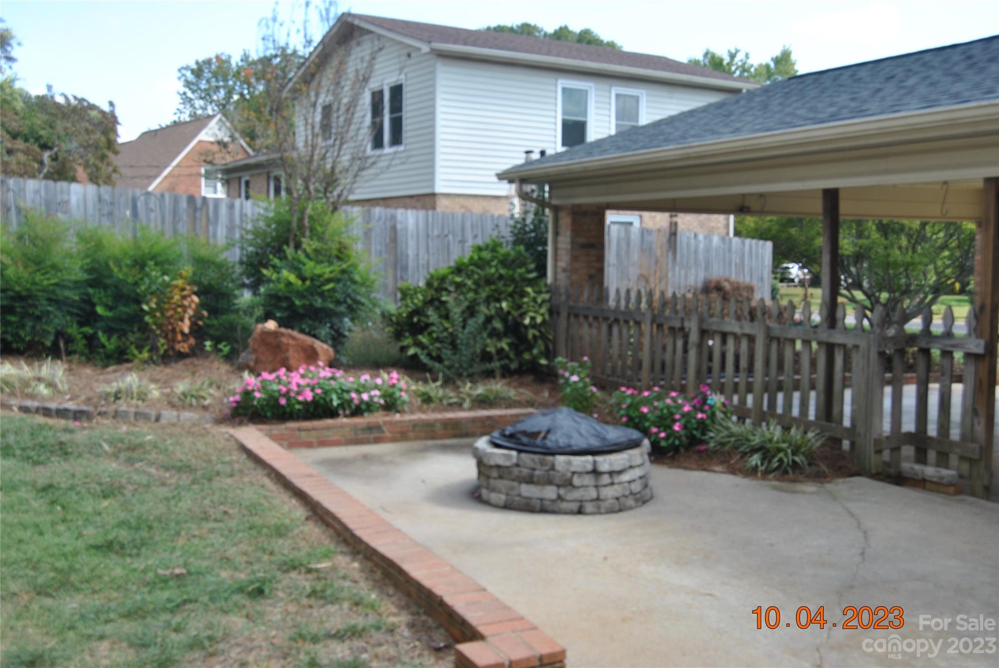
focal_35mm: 36
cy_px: 334
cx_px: 500
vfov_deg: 37.0
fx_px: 1000
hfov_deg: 53.1
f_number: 6.3
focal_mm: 24
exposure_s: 1/160
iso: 100
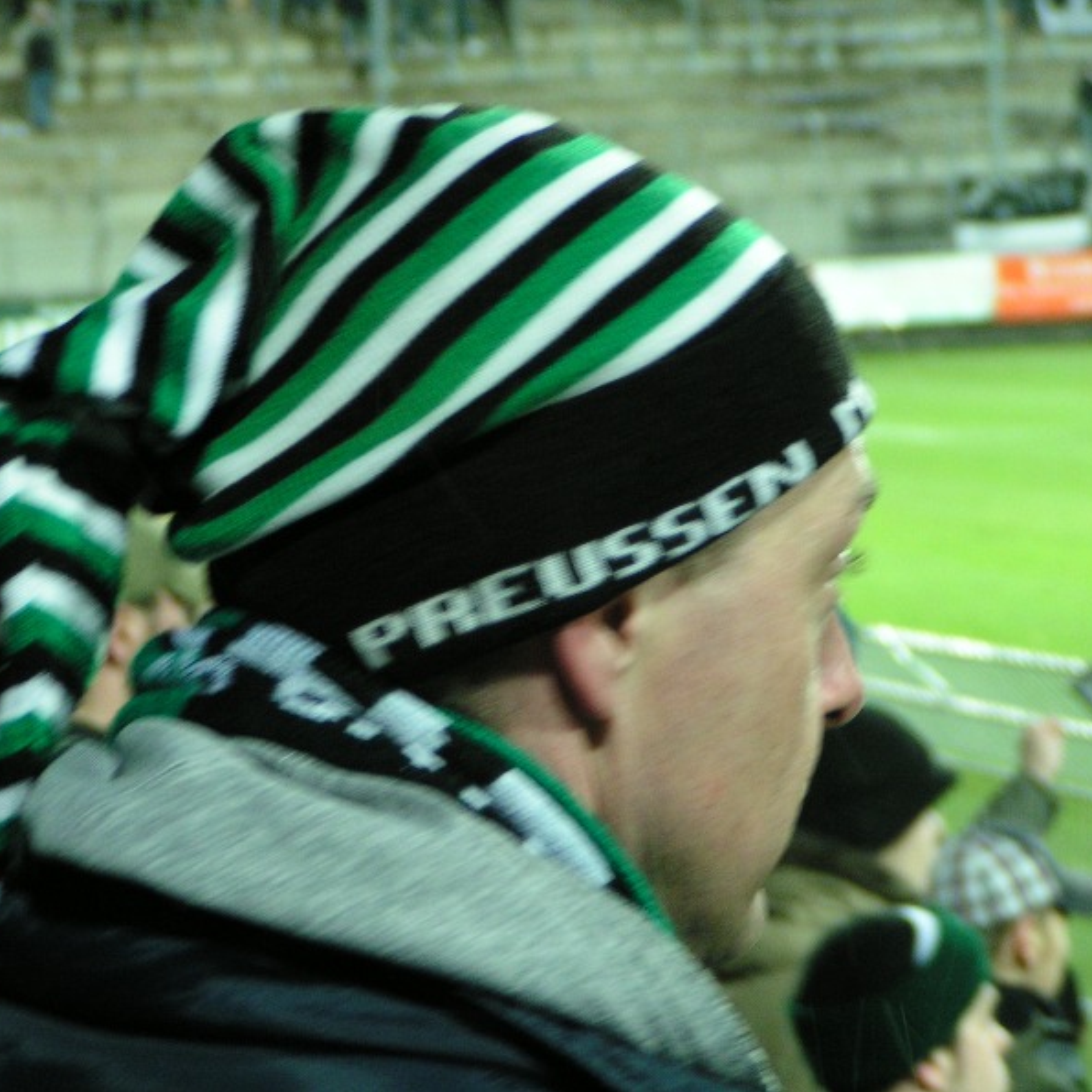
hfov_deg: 9.8
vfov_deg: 9.8
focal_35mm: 178
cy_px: 548
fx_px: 6353
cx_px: 412
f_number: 3.5
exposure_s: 1/15
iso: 200
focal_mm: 22.9
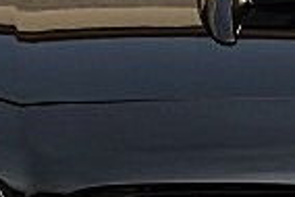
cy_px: 168
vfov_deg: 8.1
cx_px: 324
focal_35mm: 169
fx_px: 1386
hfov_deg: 12.0
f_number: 2.8
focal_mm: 6.3
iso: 50
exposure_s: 1/100
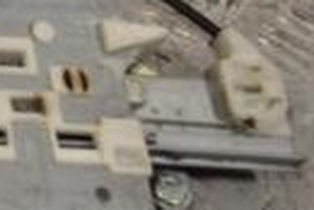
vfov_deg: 9.8
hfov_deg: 12.5
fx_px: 1205
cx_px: -370
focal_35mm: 138
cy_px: -43
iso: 100
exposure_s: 1/60
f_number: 4
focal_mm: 20
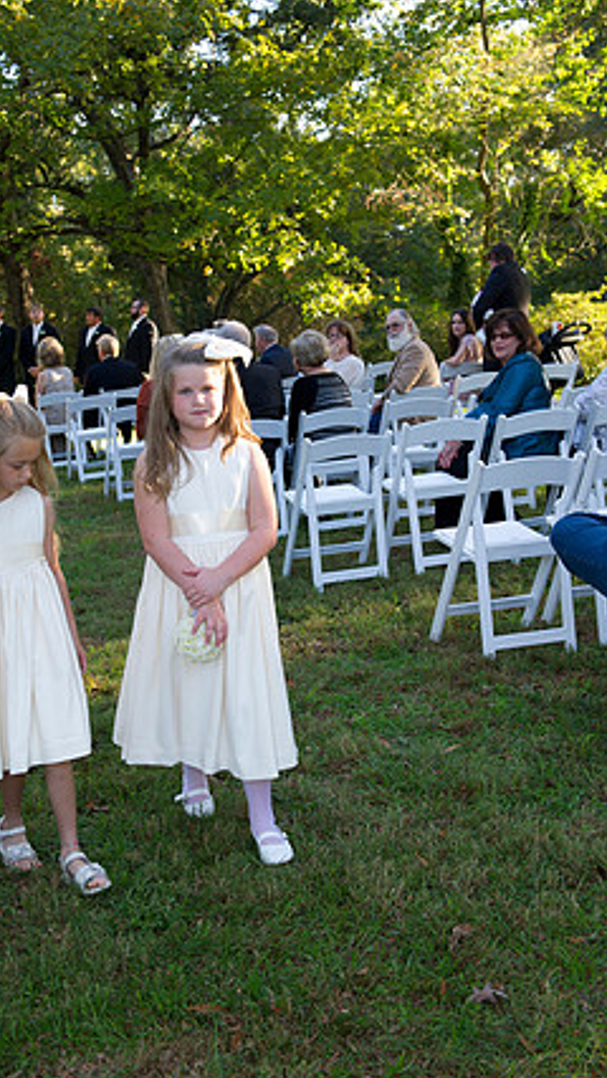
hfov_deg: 28.3
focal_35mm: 42
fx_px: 1200
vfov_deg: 48.3
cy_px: 536
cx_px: 239
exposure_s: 1/125
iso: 640
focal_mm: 38
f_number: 5.6
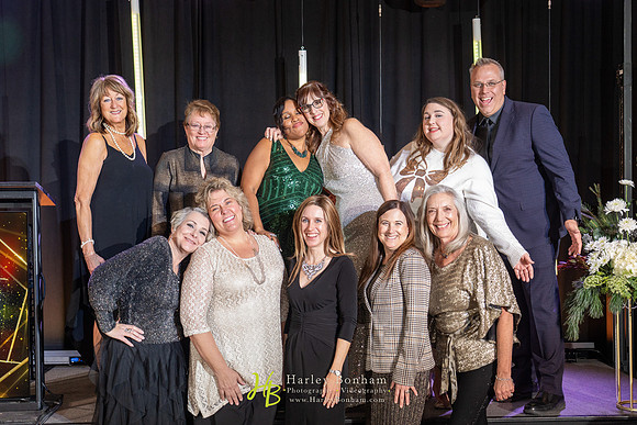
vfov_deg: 27.0
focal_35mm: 50
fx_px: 885
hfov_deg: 39.6
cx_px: 318
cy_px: 212
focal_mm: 50
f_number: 4
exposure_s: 1/200
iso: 2000
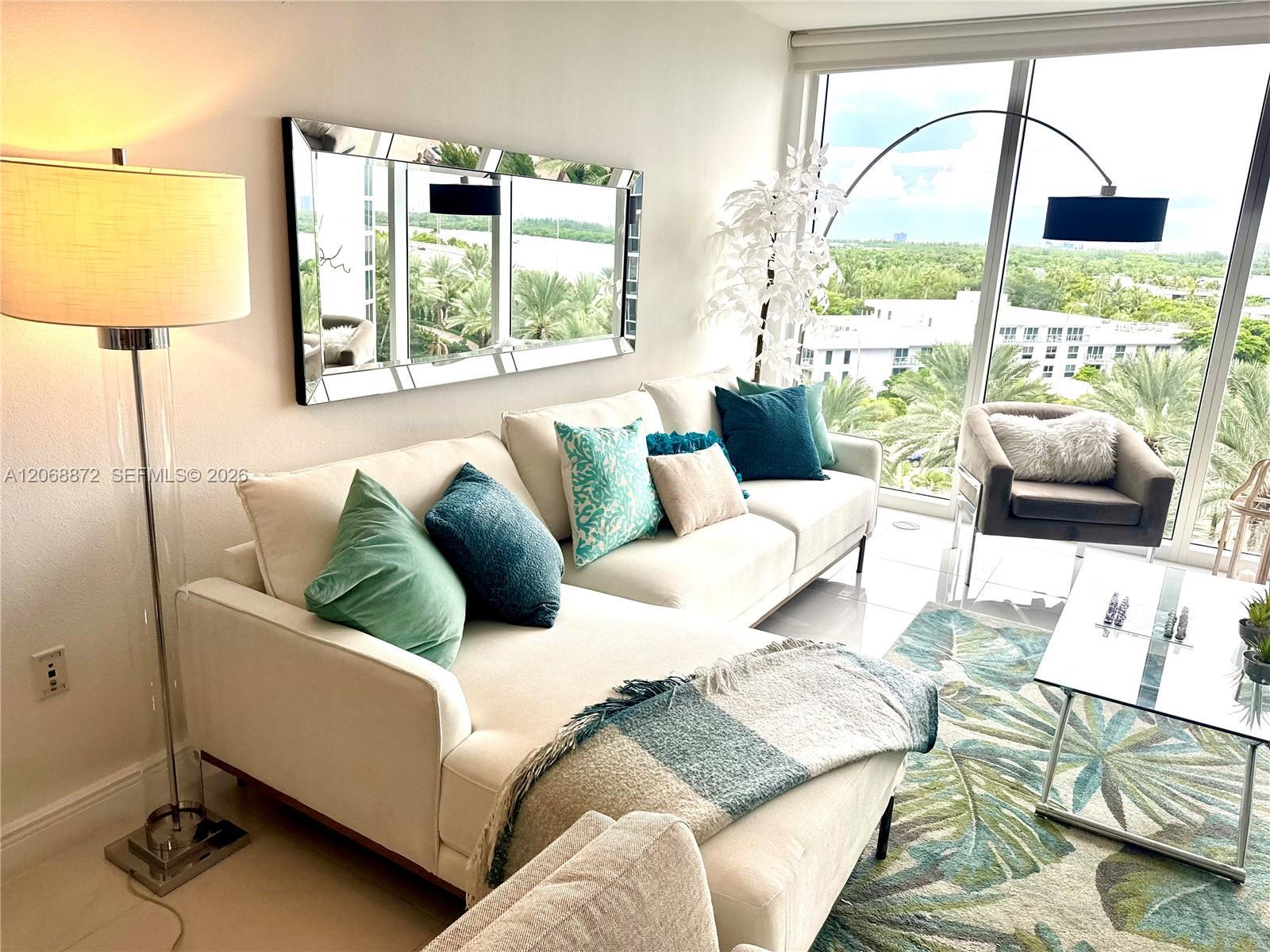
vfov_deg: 56.8
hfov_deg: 71.6
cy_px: 476
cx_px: 635
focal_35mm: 24
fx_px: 881
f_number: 1.78
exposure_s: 1/285
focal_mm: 6.76
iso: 80
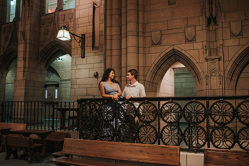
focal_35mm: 35
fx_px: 242
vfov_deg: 37.9
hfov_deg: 54.4
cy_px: 83
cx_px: 124
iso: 1000
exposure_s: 1/125
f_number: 2.8
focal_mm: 35
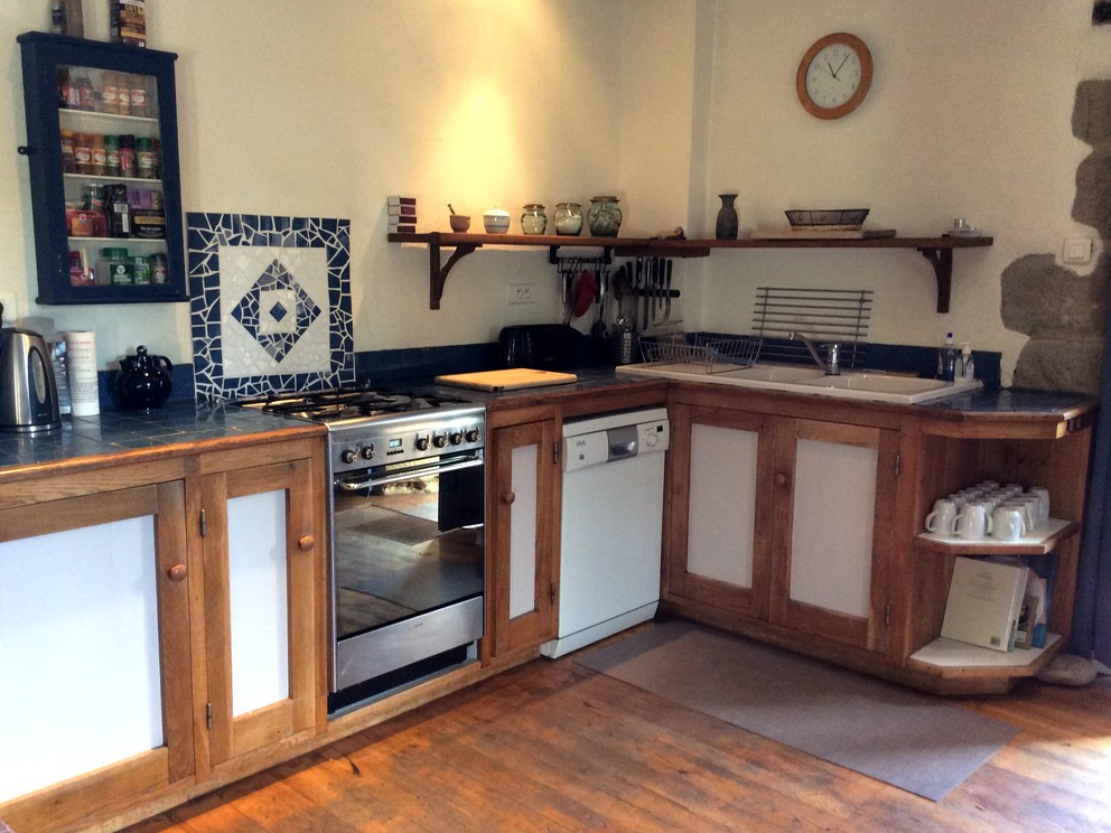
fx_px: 1059
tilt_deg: -9.6
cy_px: 420
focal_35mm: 33
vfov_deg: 42.9
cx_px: 541
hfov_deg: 55.3
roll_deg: -0.1
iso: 100
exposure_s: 1/24
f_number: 2.4
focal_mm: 3.3
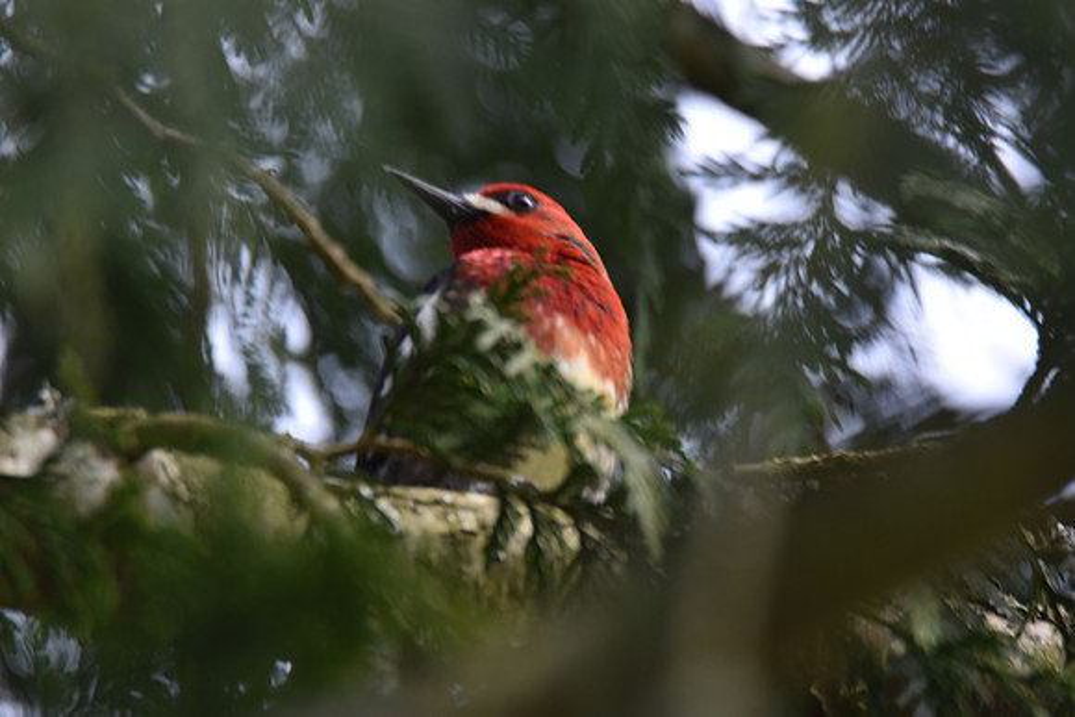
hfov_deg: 2.3
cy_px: 358
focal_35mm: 900
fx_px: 26880
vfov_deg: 1.5
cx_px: 538
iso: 400
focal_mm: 600
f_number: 6.3
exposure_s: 1/40
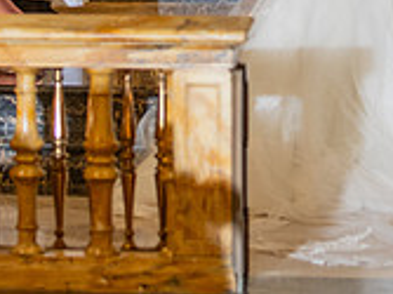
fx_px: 2995
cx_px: 298
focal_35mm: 264
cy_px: -59
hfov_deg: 7.5
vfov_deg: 5.6
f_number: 2.8
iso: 1000
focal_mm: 70
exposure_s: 1/200
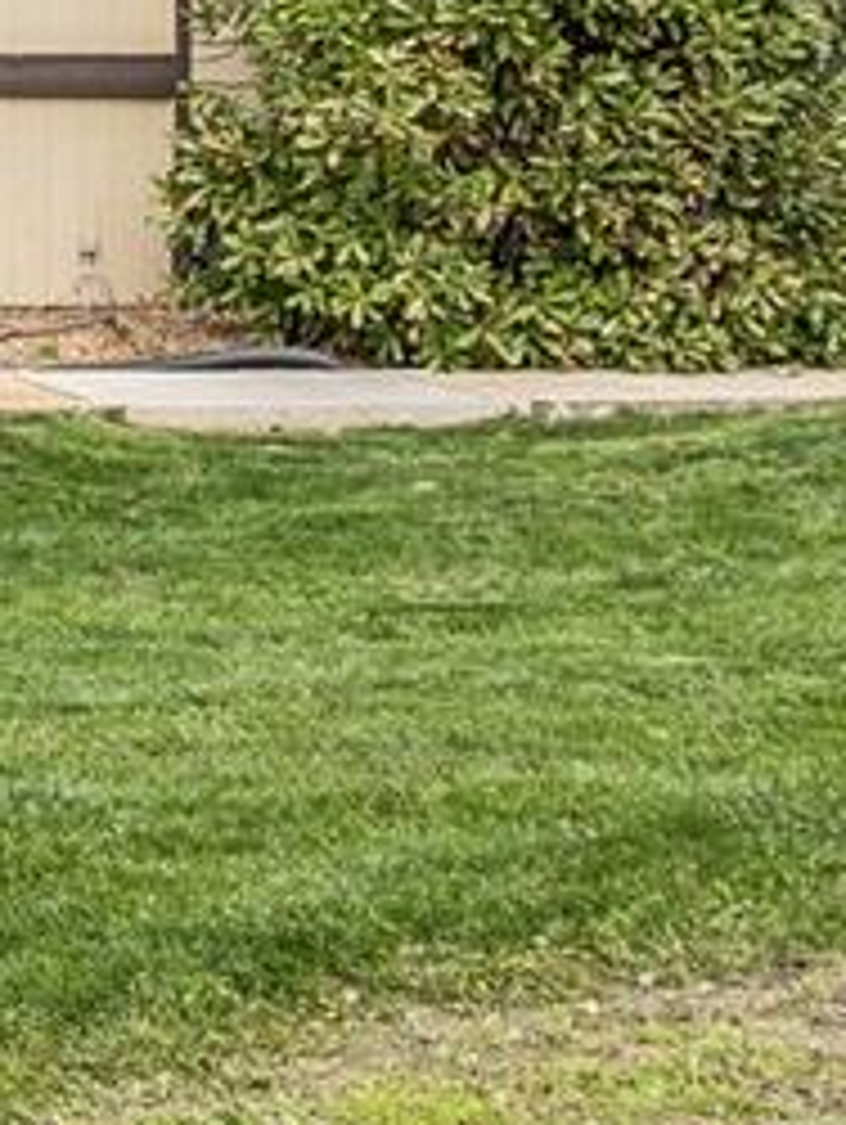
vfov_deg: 19.2
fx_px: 3188
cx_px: -1312
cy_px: -112
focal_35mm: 98
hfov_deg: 11.7
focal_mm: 12.3
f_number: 2.8
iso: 180
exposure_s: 1/60
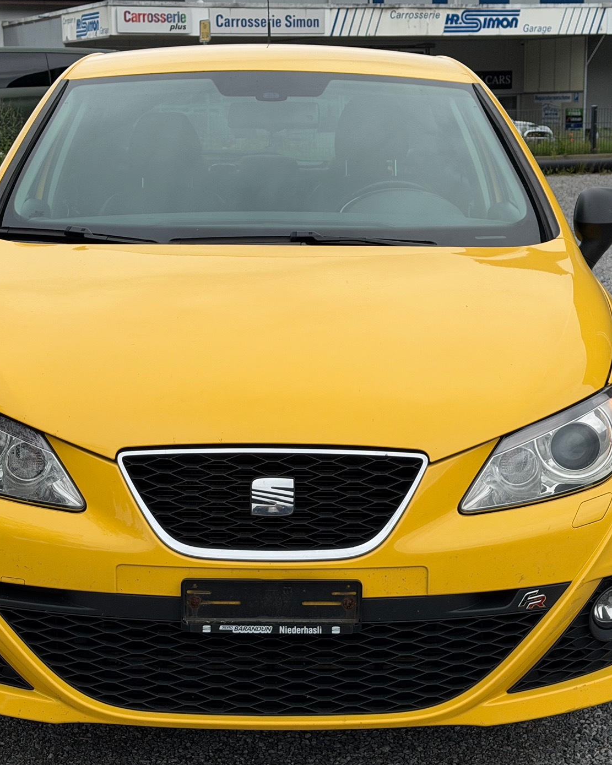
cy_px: 388
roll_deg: +1.6
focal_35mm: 68
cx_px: 274
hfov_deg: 22.5
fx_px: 1540
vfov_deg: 27.9
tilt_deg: -10.9
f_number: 1.78
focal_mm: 6.76
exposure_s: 1/3096
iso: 64
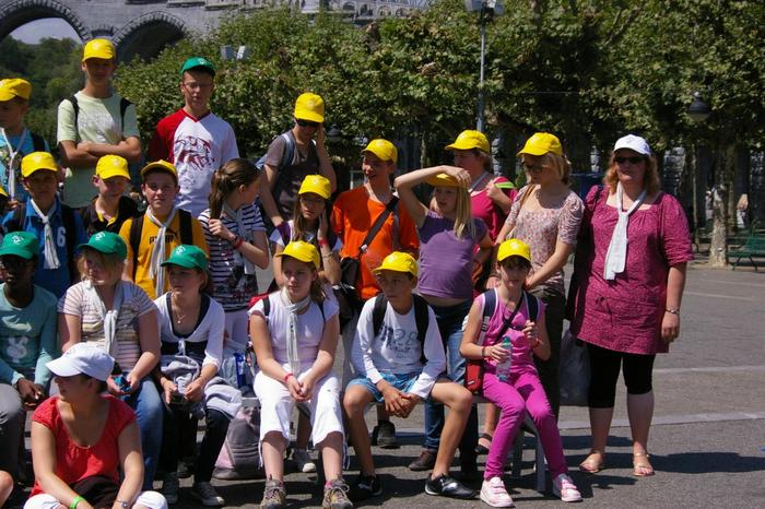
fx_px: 1593
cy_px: 254
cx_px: 382
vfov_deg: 18.2
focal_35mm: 75
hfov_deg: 27.0
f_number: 8
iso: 800
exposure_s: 1/3000
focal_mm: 50
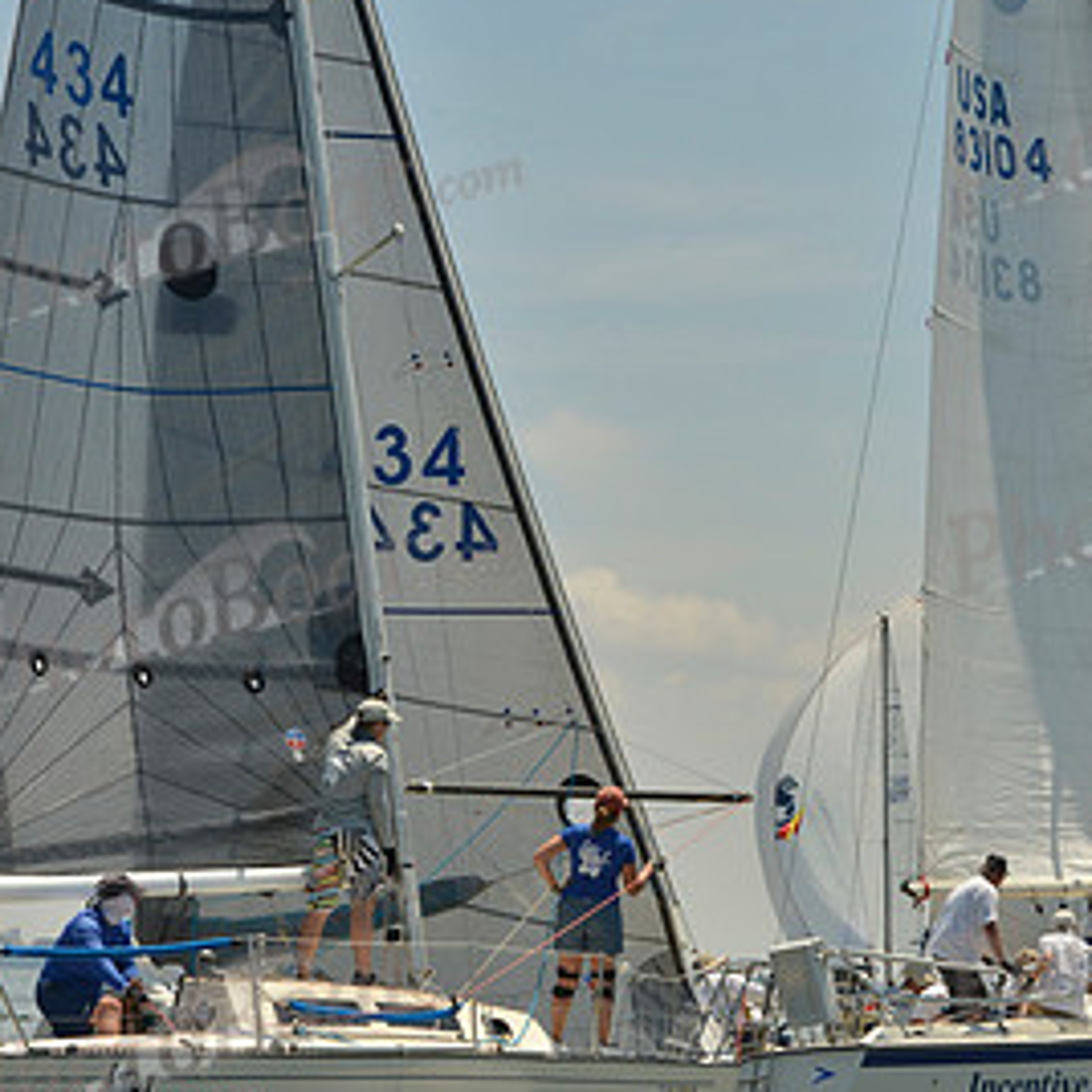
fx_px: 4604
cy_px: 760
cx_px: 738
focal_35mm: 129
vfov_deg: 13.5
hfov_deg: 13.5
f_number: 11
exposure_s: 1/800
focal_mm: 70
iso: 280
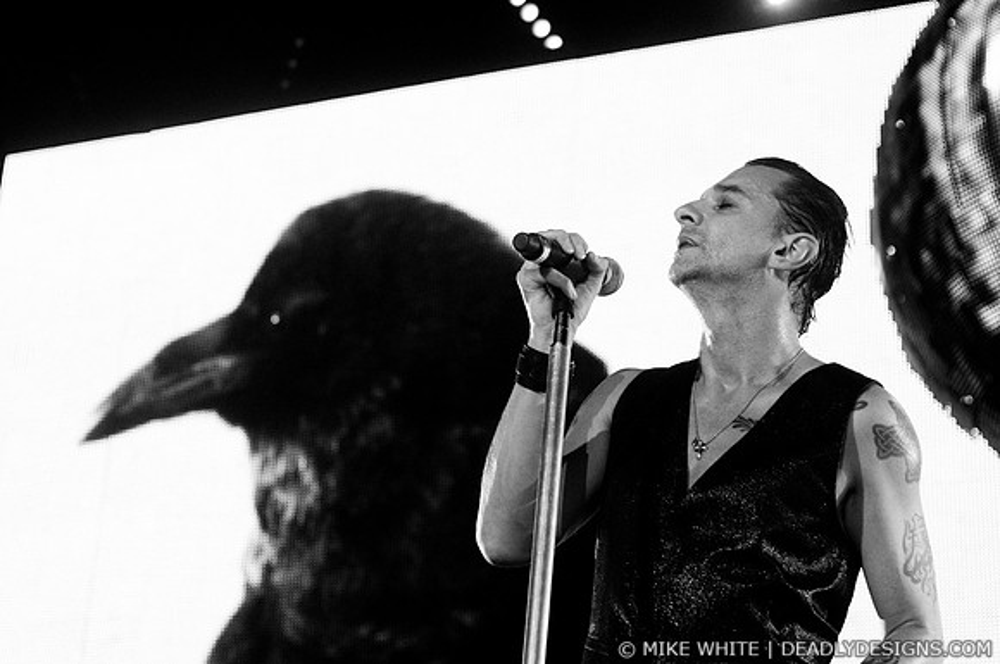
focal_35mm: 87
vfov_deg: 15.7
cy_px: 332
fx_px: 2413
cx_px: 500
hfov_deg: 23.4
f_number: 4
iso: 800
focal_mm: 58
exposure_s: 1/250
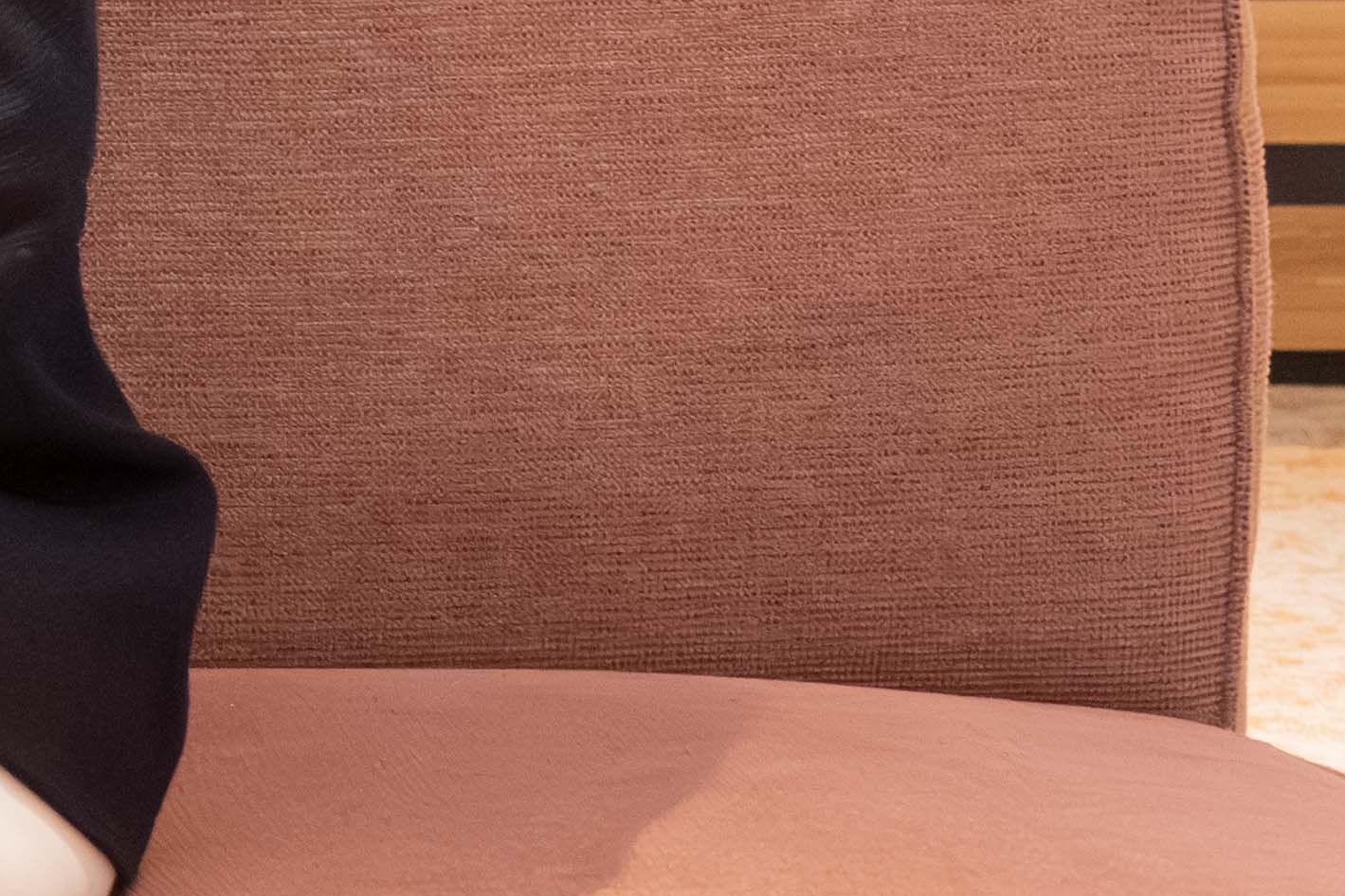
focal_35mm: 242
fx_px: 9041
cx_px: -1699
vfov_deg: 5.5
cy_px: -1198
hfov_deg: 8.0
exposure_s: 1/160
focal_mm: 49
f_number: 8
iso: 10000
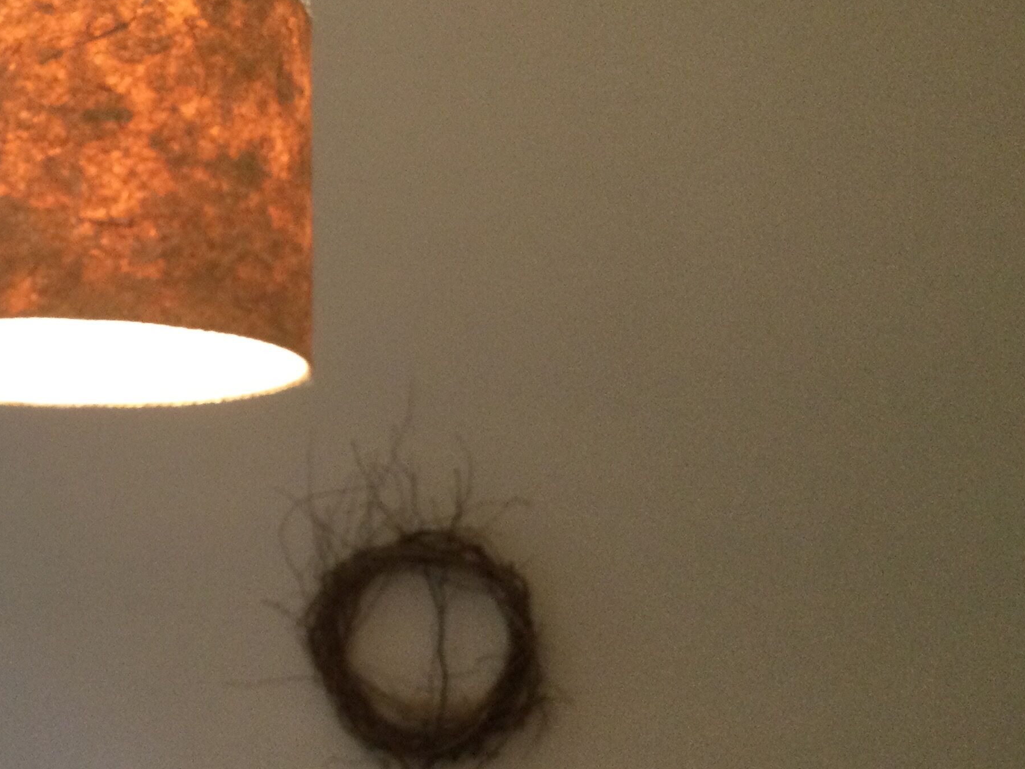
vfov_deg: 26.1
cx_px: 142
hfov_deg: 32.9
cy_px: 420
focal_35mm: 56
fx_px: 1658
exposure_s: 1/33
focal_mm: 3.3
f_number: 2.4
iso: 200
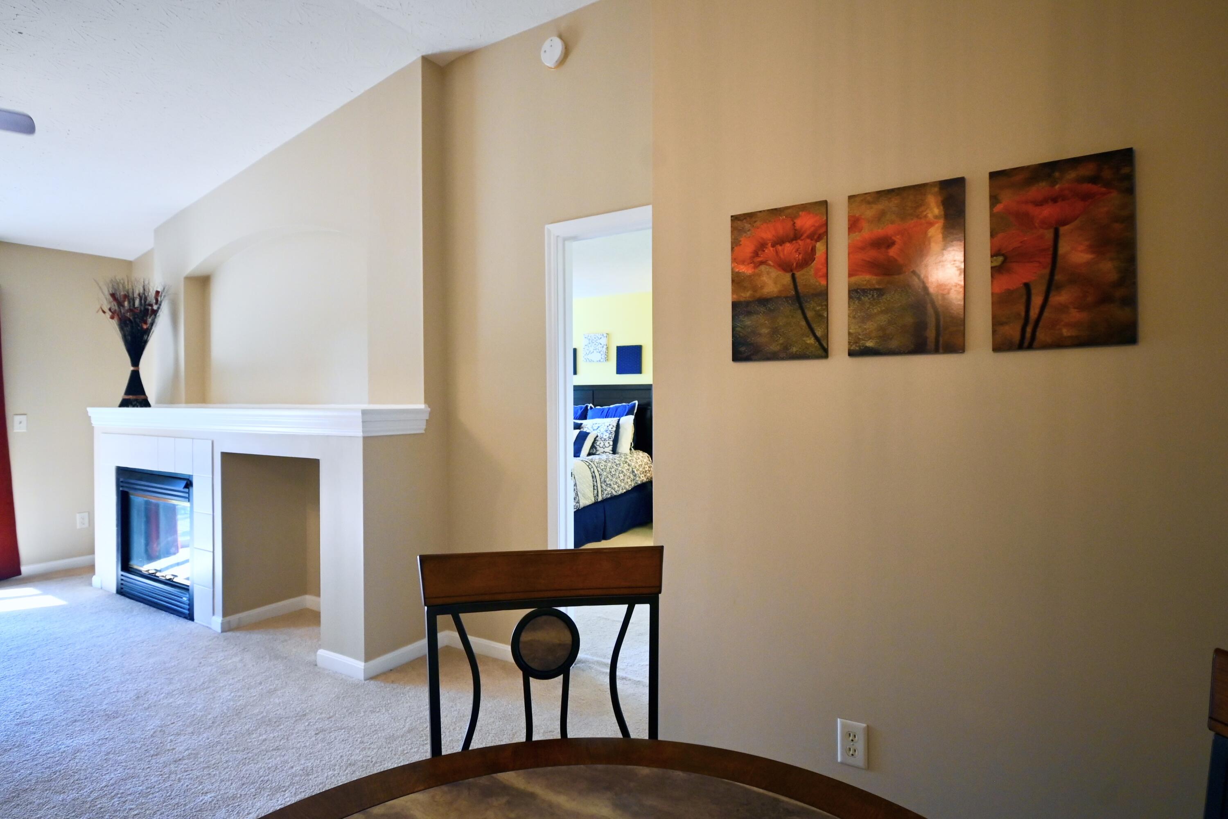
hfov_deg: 86.9
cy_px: 410
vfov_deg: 64.6
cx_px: 614
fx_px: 648
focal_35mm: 19
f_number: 4.8
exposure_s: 1/100
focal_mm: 13
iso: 800
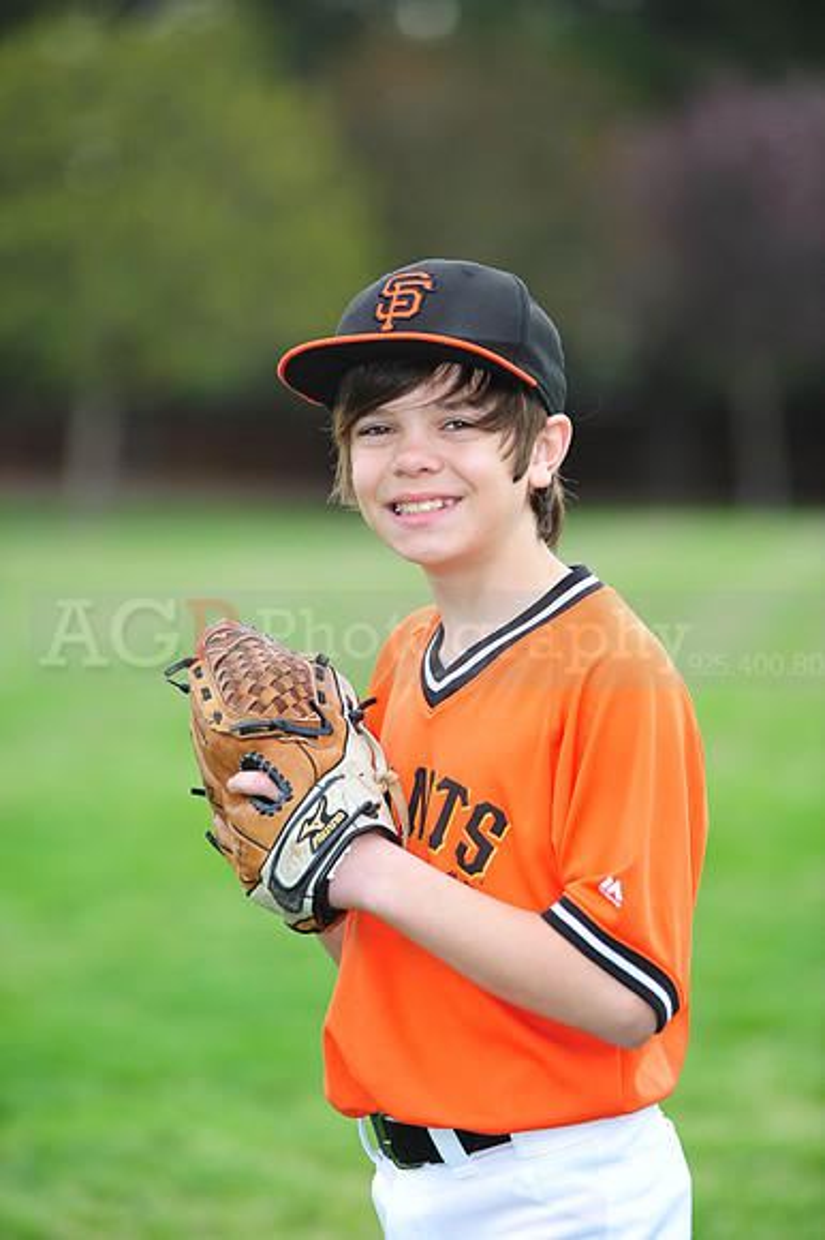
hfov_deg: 7.4
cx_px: 412
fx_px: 6366
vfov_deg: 11.1
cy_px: 620
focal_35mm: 185
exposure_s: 1/400
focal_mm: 185
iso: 400
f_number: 4.5
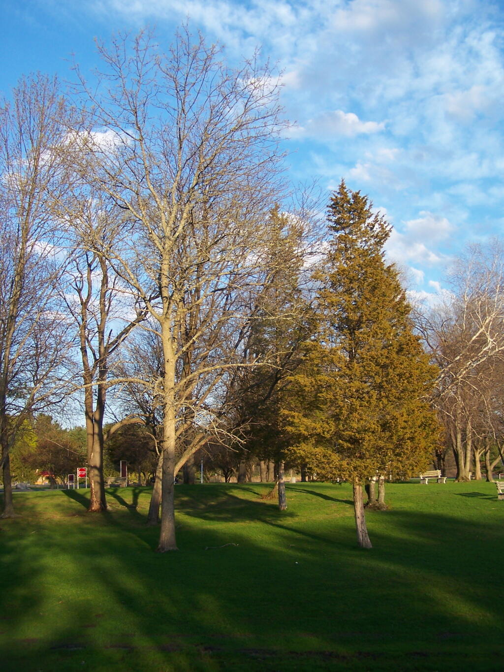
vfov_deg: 46.8
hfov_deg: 36.0
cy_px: 336
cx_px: 252
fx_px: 776
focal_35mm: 40
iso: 80
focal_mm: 6.7
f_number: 2.8
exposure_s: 1/500
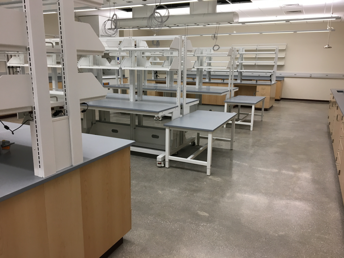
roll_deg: -0.7
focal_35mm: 29
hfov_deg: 61.7
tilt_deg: -13.2
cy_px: 129
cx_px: 172
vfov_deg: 48.2
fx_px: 288
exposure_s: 1/30
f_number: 2.2
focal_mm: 4.15
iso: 32
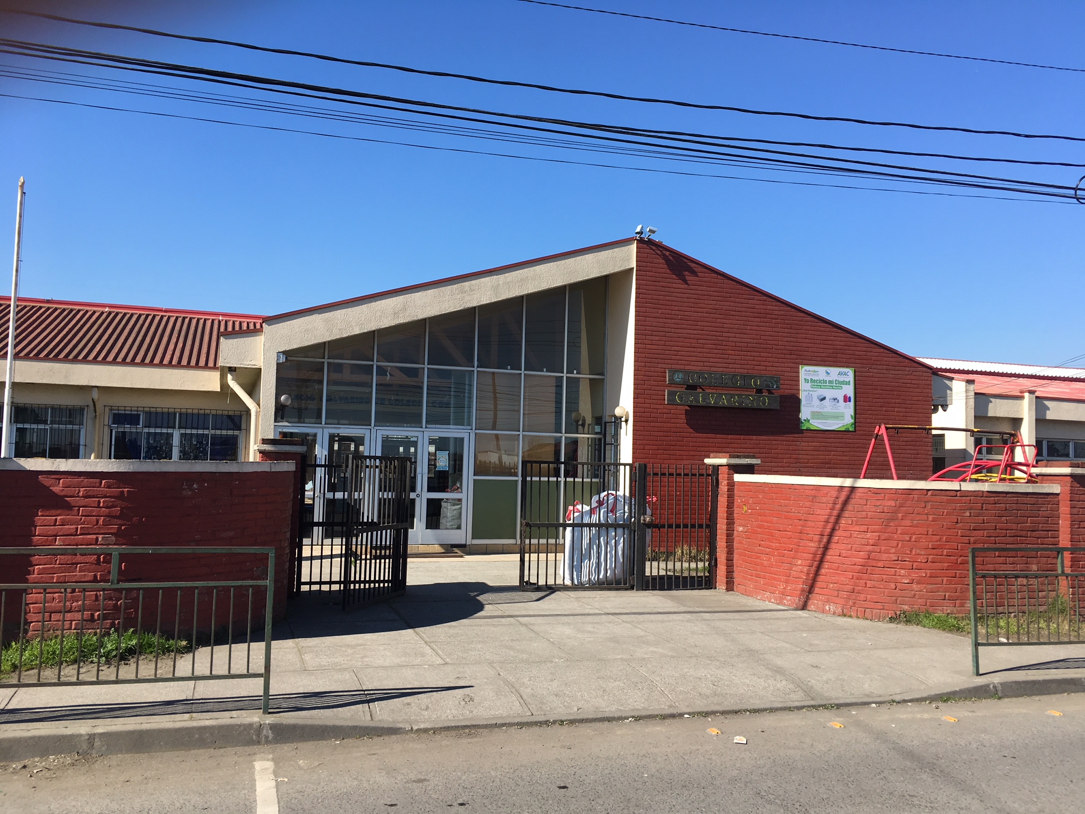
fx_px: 909
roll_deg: -1.8
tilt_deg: +4.1
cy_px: 407
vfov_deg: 48.2
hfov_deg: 61.7
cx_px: 542
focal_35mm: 29
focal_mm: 4.15
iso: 25
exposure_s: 1/974
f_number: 2.2
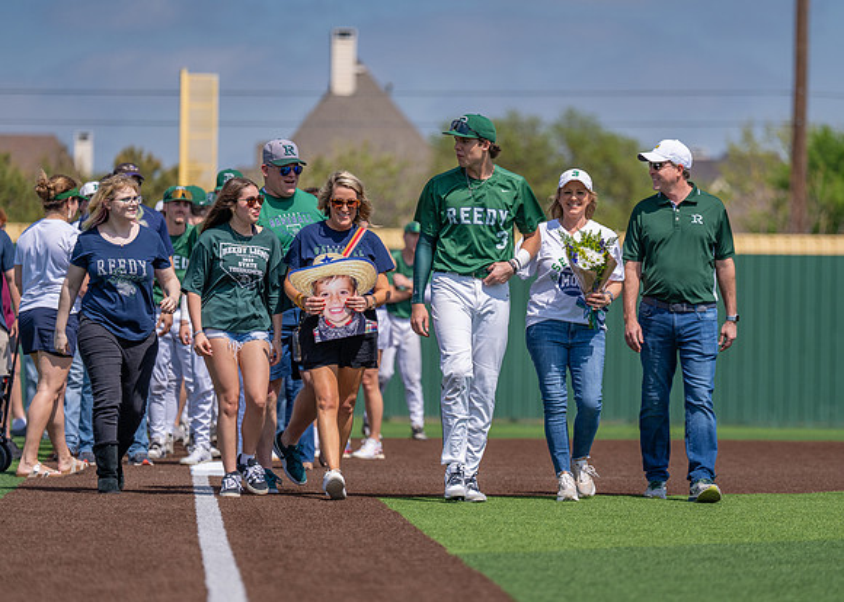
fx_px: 4588
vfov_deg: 7.5
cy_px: 324
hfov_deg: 10.5
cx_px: 510
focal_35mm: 191
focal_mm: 158
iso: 100
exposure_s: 1/3200
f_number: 2.8
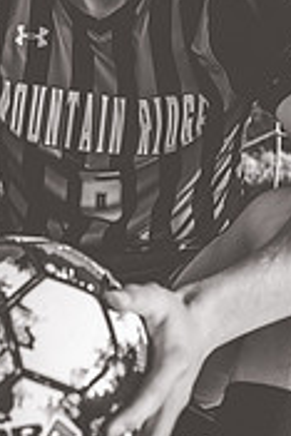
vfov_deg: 22.3
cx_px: 80
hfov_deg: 15.2
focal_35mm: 90
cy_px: 90
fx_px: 1089
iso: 320
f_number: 2.8
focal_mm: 35
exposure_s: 1/640
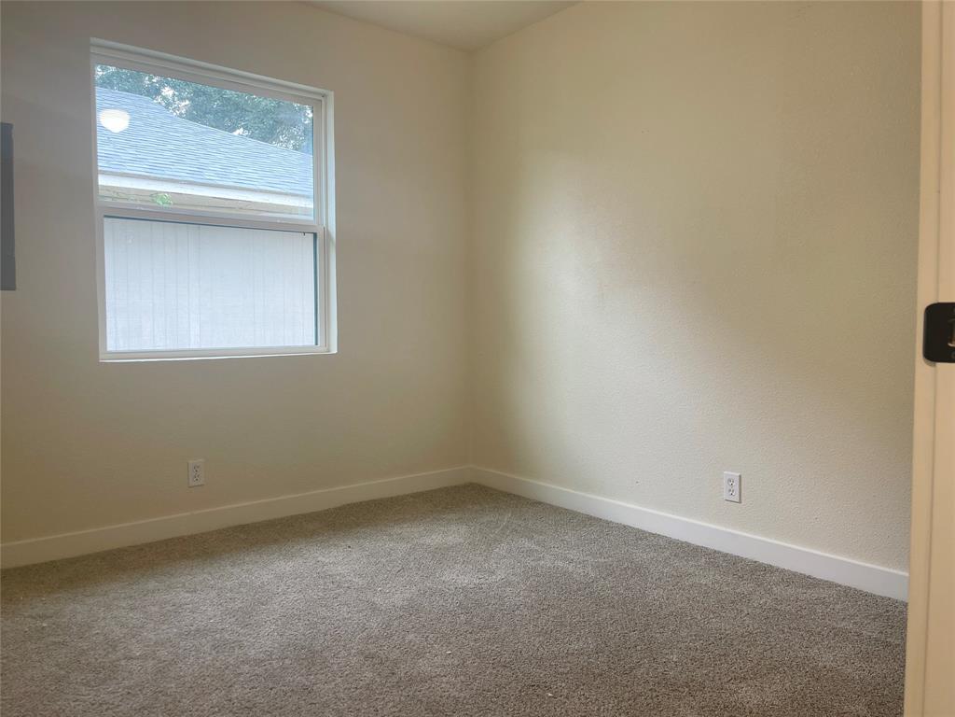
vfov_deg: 53.1
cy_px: 358
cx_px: 478
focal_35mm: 26
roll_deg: -1.3
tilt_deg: -3.0
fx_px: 717
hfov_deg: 67.3
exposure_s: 1/60
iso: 64
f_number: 1.6
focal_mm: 5.1
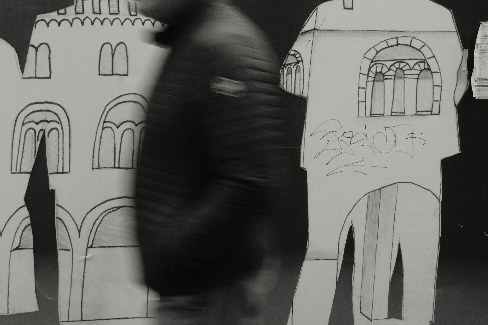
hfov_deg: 51.4
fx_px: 502
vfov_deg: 35.6
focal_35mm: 37
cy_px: 106
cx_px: 186
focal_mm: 18
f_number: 18
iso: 200
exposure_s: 1/15
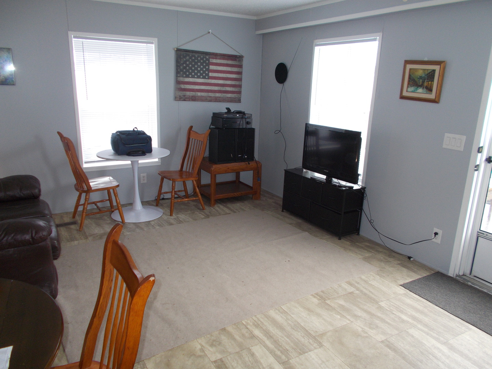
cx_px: 246
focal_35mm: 26
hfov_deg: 67.3
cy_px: 184
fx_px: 370
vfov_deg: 53.1
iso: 125
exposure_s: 1/25
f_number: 3.2
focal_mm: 4.6
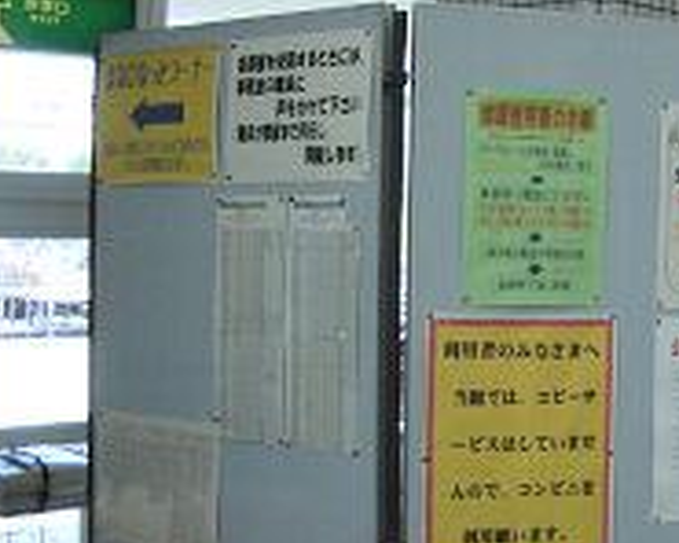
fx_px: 1567
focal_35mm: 78
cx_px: 624
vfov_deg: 19.6
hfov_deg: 23.7
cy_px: 226
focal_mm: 5.8
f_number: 2.6
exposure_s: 1/125
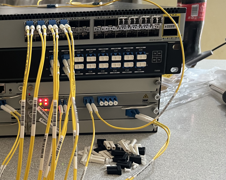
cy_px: 92
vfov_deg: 31.4
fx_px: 321
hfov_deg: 36.5
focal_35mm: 48
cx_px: 24
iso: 500
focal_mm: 5.7
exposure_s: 1/56
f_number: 1.5
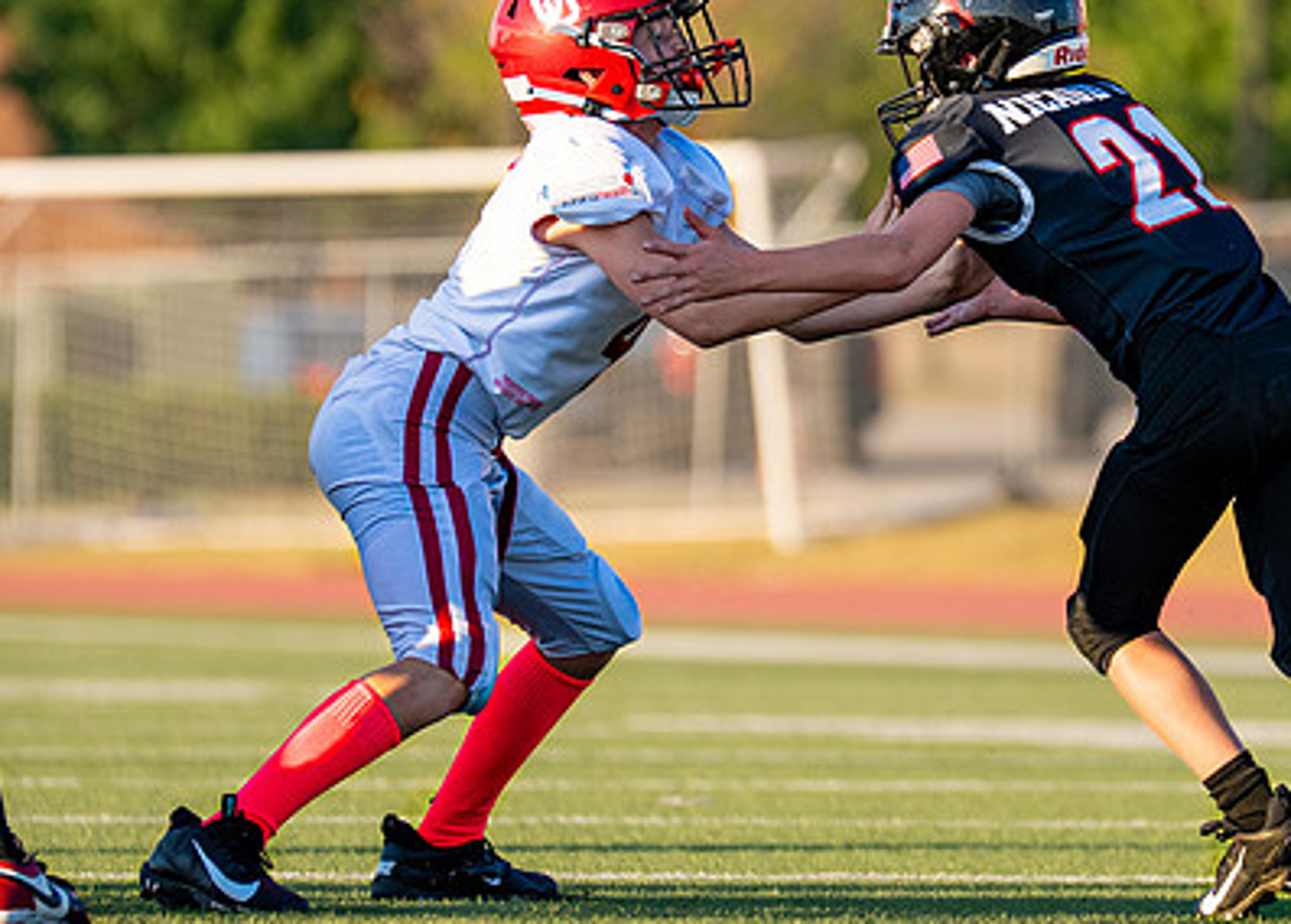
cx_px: 1118
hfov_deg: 3.5
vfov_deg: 2.5
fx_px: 21093
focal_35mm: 575
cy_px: 320
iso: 100
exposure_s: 1/1250
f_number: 2.8
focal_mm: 200
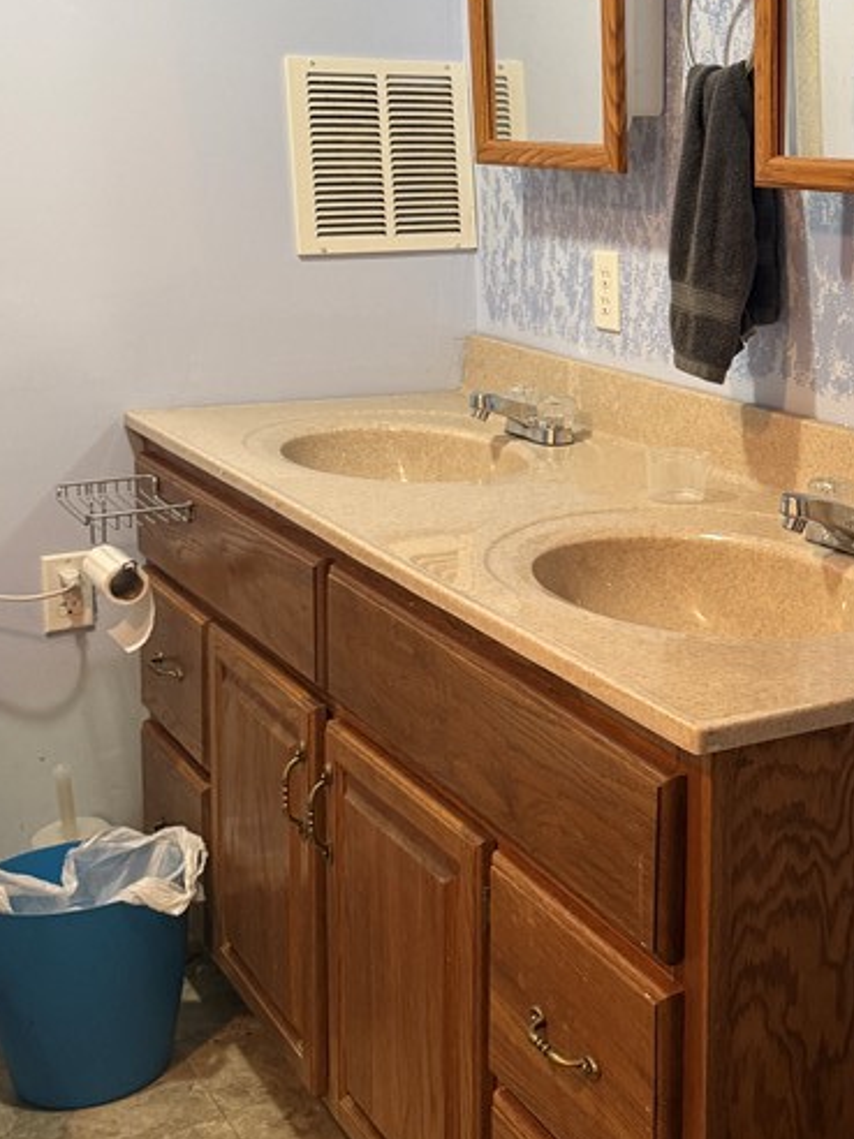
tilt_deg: -9.3
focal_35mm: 50
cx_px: 759
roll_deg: -1.3
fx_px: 1645
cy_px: 410
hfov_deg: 28.1
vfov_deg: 37.9
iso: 200
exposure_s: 1/60
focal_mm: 6.76
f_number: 1.78
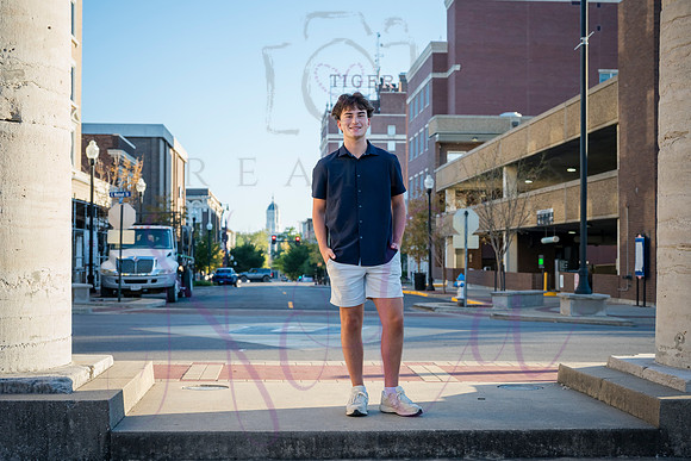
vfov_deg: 25.7
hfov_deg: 37.8
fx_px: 1009
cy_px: 219
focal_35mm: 53
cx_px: 346
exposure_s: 1/640
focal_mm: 50
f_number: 4
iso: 280
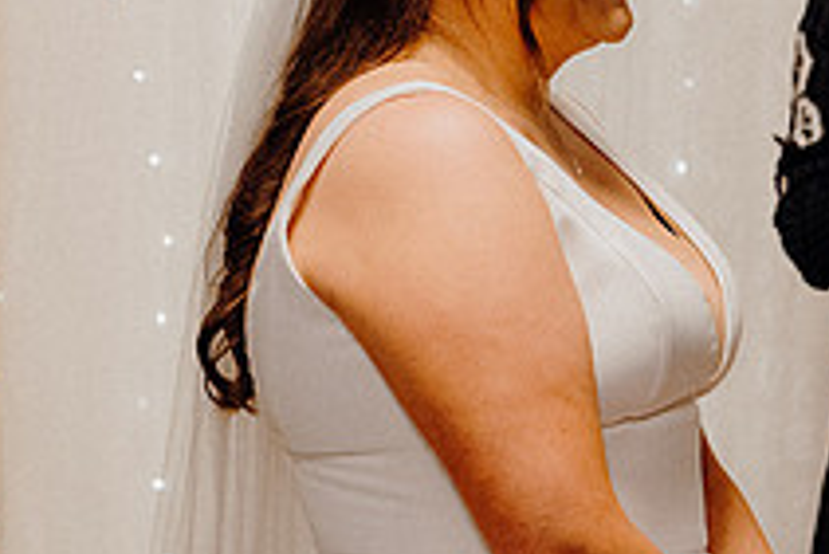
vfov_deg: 7.2
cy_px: 277
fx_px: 4378
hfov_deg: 10.7
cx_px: 927
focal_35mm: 190
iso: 3200
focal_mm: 46
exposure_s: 1/160
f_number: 3.5
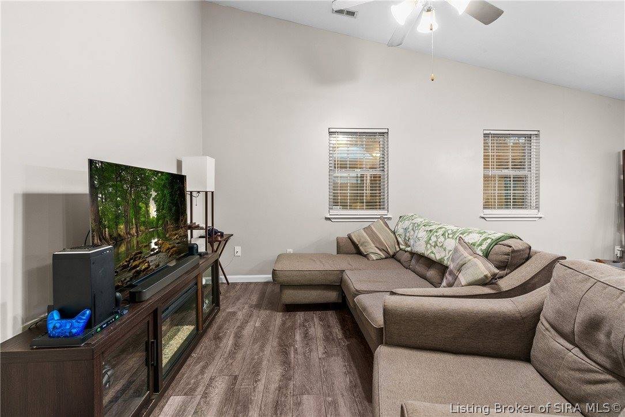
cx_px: 312
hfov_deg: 96.7
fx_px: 278
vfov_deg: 73.8
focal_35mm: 16
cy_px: 208
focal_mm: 16
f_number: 11
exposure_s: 3.2
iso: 400
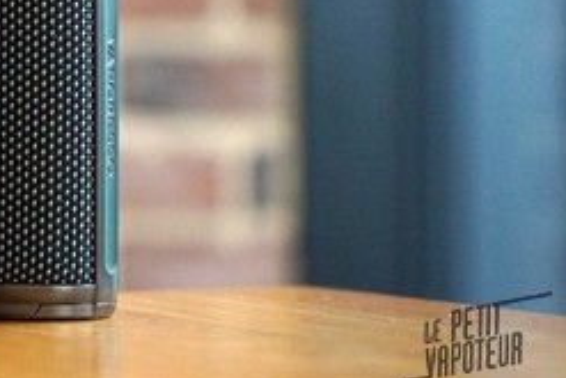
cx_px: -115
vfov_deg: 8.4
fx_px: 2564
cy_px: -65
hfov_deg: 12.3
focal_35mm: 163
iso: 3200
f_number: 5.6
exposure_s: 1/160
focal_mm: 67
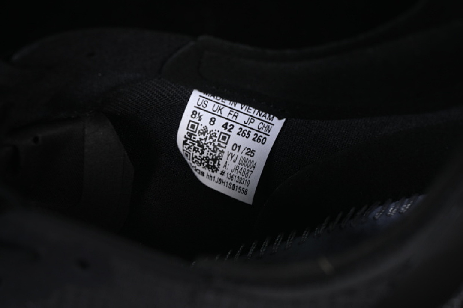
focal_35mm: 75
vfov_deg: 18.2
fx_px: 965
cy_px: 154
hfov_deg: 27.0
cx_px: 232
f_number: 6.3
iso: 160
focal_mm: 50
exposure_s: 1/50
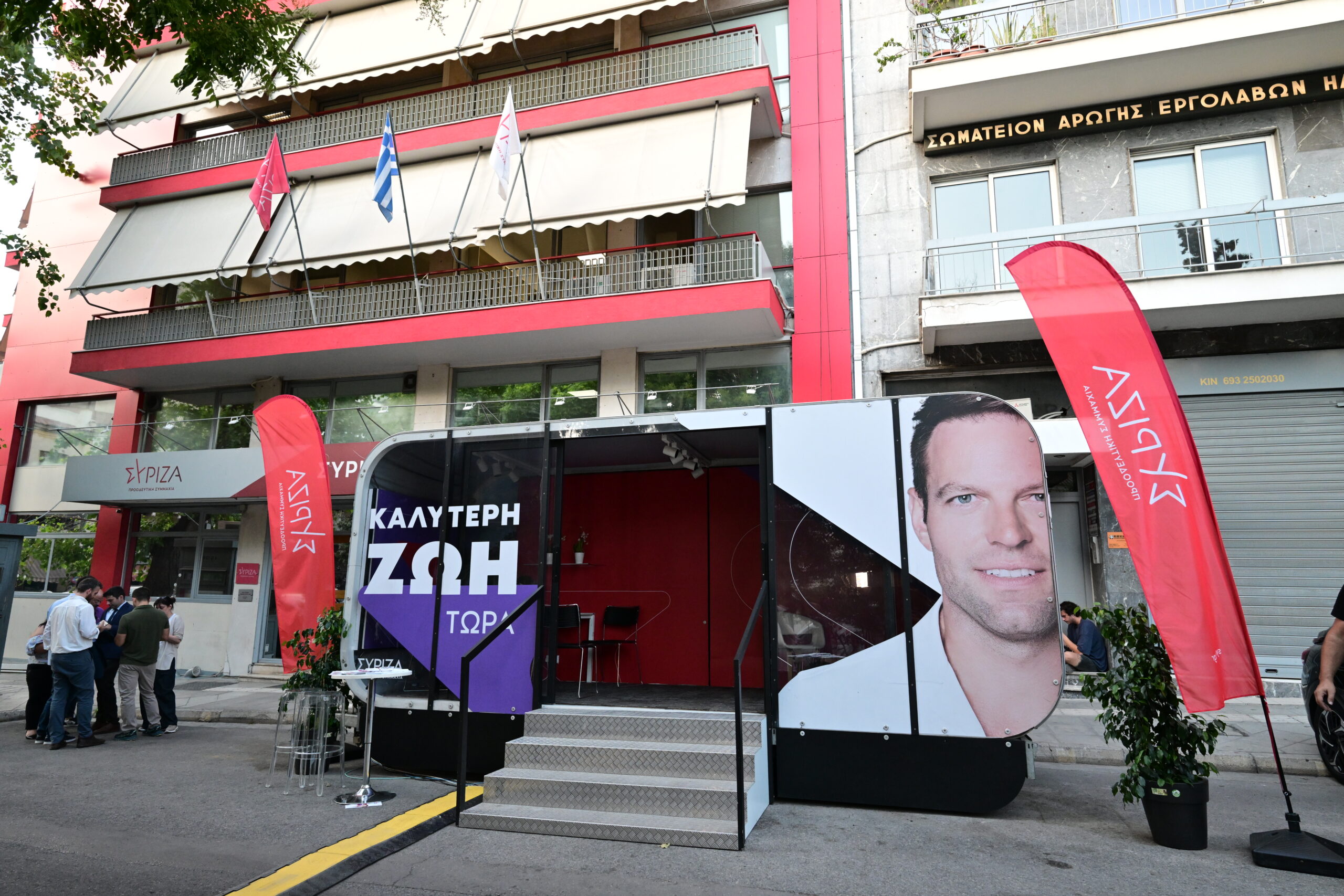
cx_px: 672
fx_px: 765
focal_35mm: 20
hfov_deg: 82.6
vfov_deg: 60.7
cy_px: 448
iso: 2500
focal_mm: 20.5
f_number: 5
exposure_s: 1/640
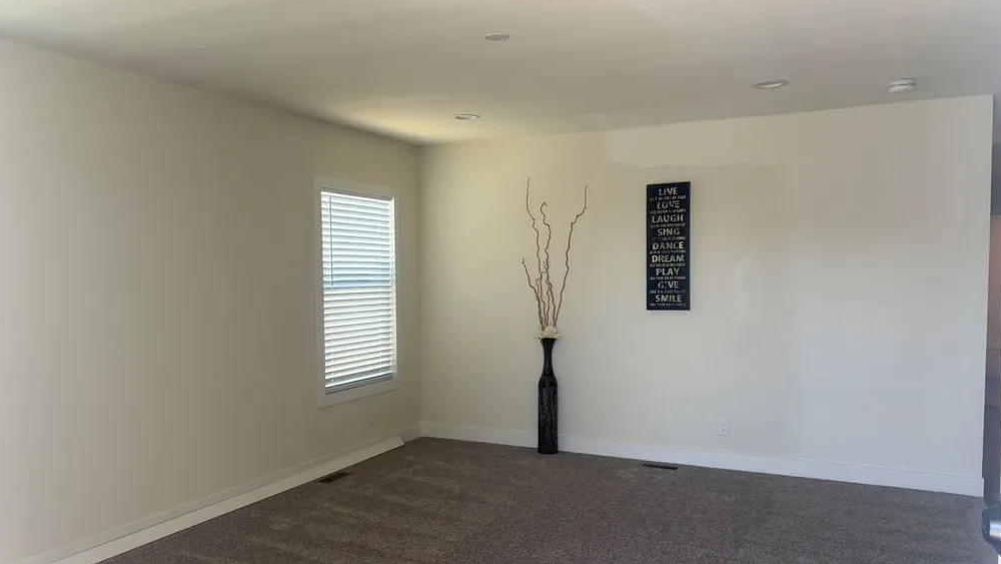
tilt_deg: -3.1
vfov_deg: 40.2
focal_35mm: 29
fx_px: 770
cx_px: 493
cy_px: 309
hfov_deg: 66.1
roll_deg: +0.3
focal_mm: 5.96
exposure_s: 1/122
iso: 50
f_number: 1.6
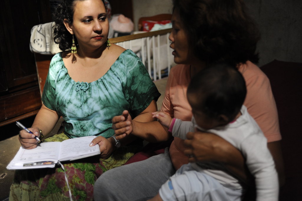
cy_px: 100
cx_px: 151
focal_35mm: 35
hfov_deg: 54.5
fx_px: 293
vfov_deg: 37.8
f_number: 2
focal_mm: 35
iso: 1600
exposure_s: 1/125
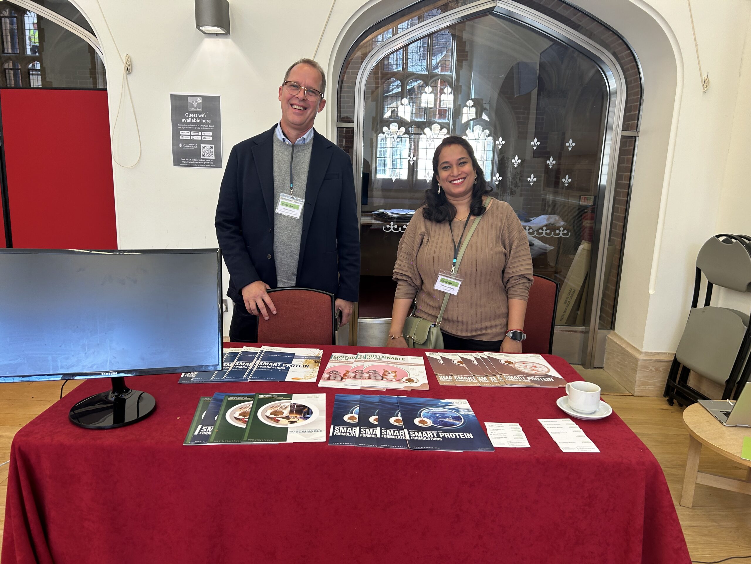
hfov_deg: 67.3
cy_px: 282
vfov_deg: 53.1
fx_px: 564
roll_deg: -0.4
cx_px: 376
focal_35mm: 26
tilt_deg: -11.6
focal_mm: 5.7
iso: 50
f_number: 1.5
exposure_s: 1/100
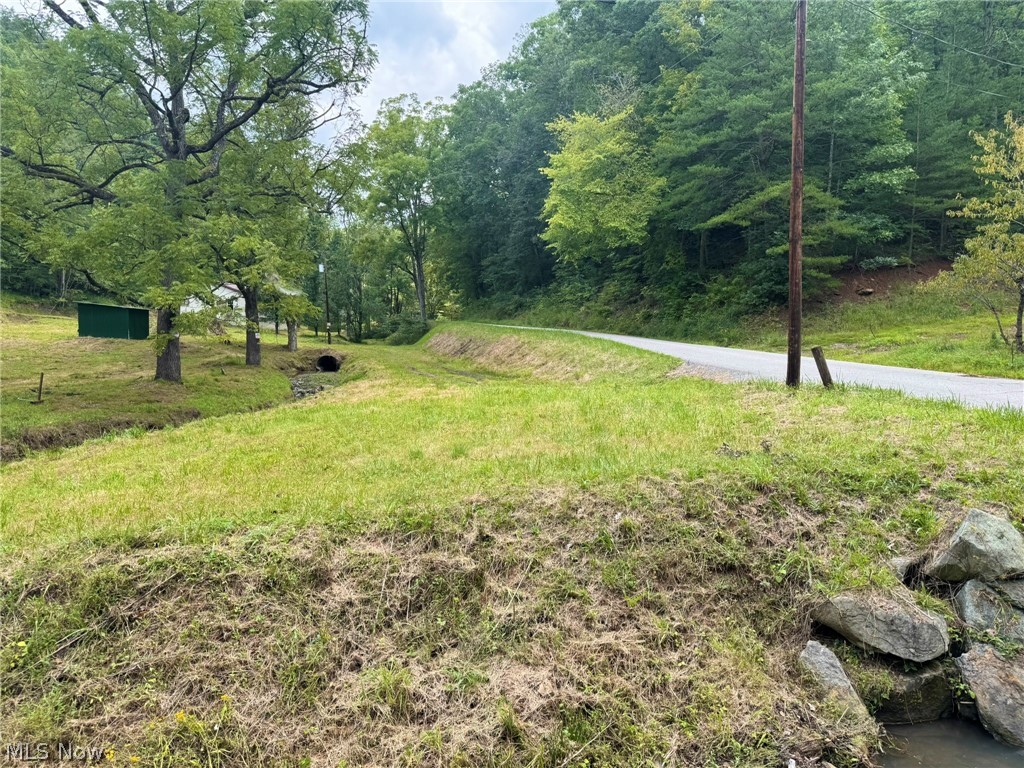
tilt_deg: -2.8
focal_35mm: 24
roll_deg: -1.3
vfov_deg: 56.8
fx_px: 710
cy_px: 384
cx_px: 512
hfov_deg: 71.6
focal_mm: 6.76
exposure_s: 1/952
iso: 80
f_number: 1.78
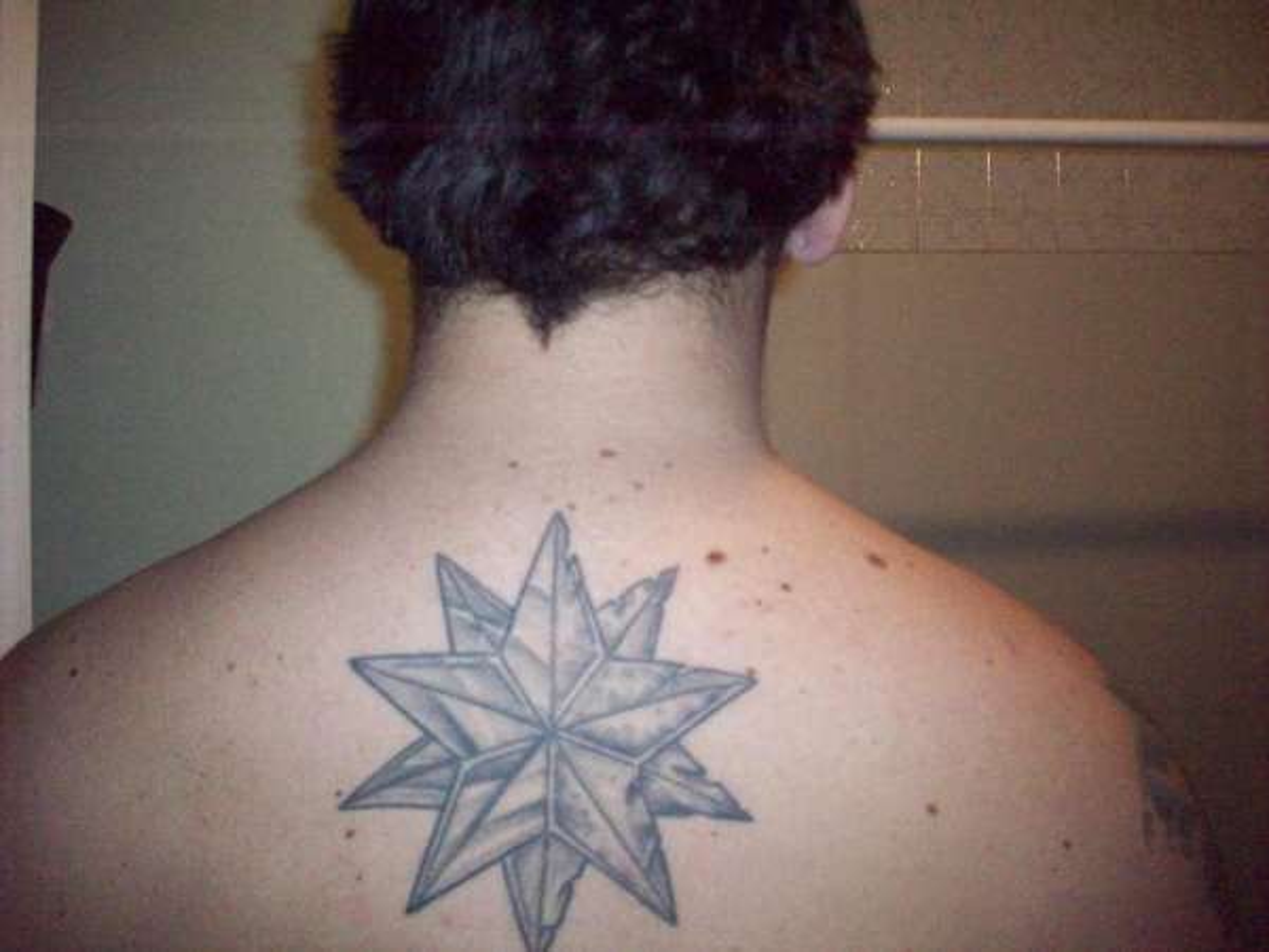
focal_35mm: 37
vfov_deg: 38.7
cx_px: 634
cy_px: 476
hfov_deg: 50.1
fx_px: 1356
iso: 800
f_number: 2.8
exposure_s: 1/128
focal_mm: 6.2
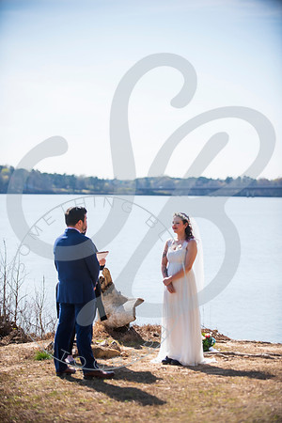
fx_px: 1151
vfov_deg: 20.8
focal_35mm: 98
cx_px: 141
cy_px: 212
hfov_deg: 14.0
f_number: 2.8
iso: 100
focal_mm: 98
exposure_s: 1/1000
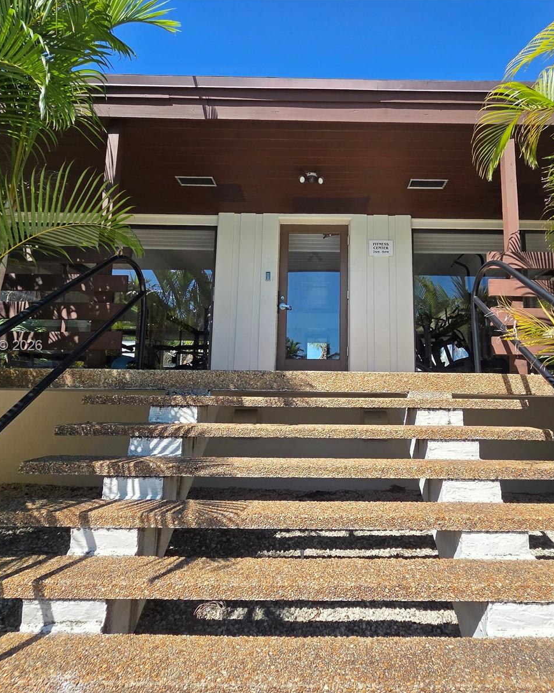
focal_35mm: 17
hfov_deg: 76.3
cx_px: 326
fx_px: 348
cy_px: 346
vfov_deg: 89.6
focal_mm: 2.2
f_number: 2.2
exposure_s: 1/2000
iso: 80
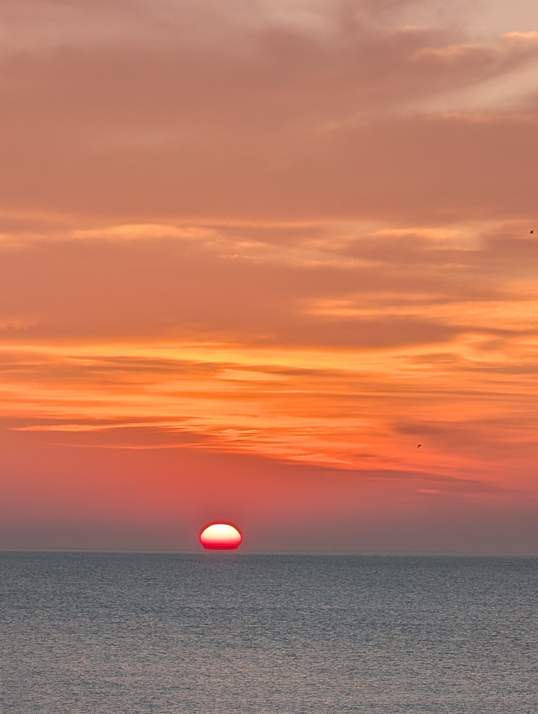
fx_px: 4299
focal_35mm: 208
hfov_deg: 7.2
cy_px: 652
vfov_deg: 9.5
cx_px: 250
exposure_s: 1/860
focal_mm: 17.91
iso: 49
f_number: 2.8
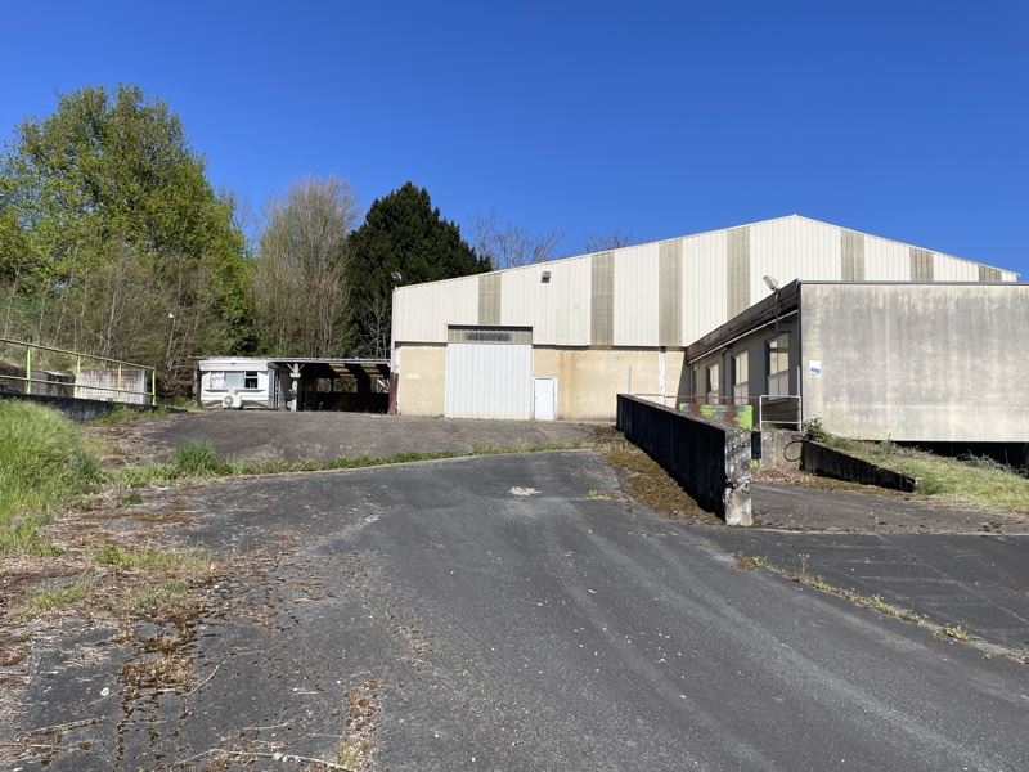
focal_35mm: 26
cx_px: 514
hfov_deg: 67.3
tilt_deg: +3.9
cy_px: 386
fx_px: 773
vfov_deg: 53.1
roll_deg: -0.5
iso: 32
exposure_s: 1/4651
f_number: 1.6
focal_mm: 4.2
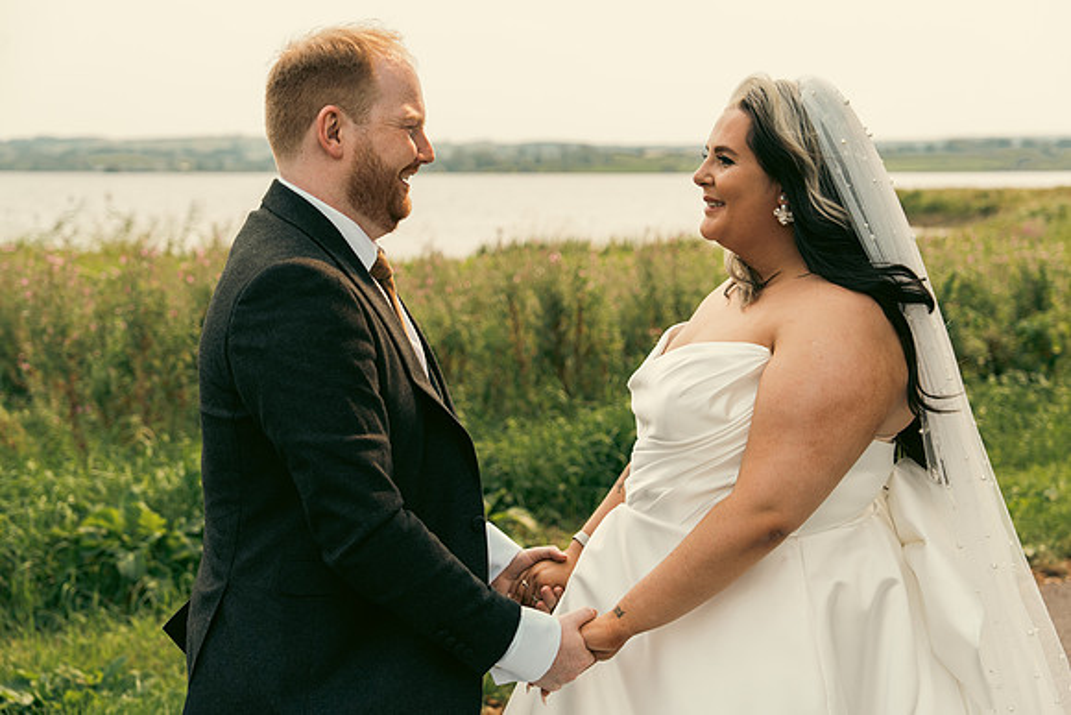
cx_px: 536
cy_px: 358
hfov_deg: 39.6
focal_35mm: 50
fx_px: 1488
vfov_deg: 27.0
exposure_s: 1/320
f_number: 3.5
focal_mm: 50
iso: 125
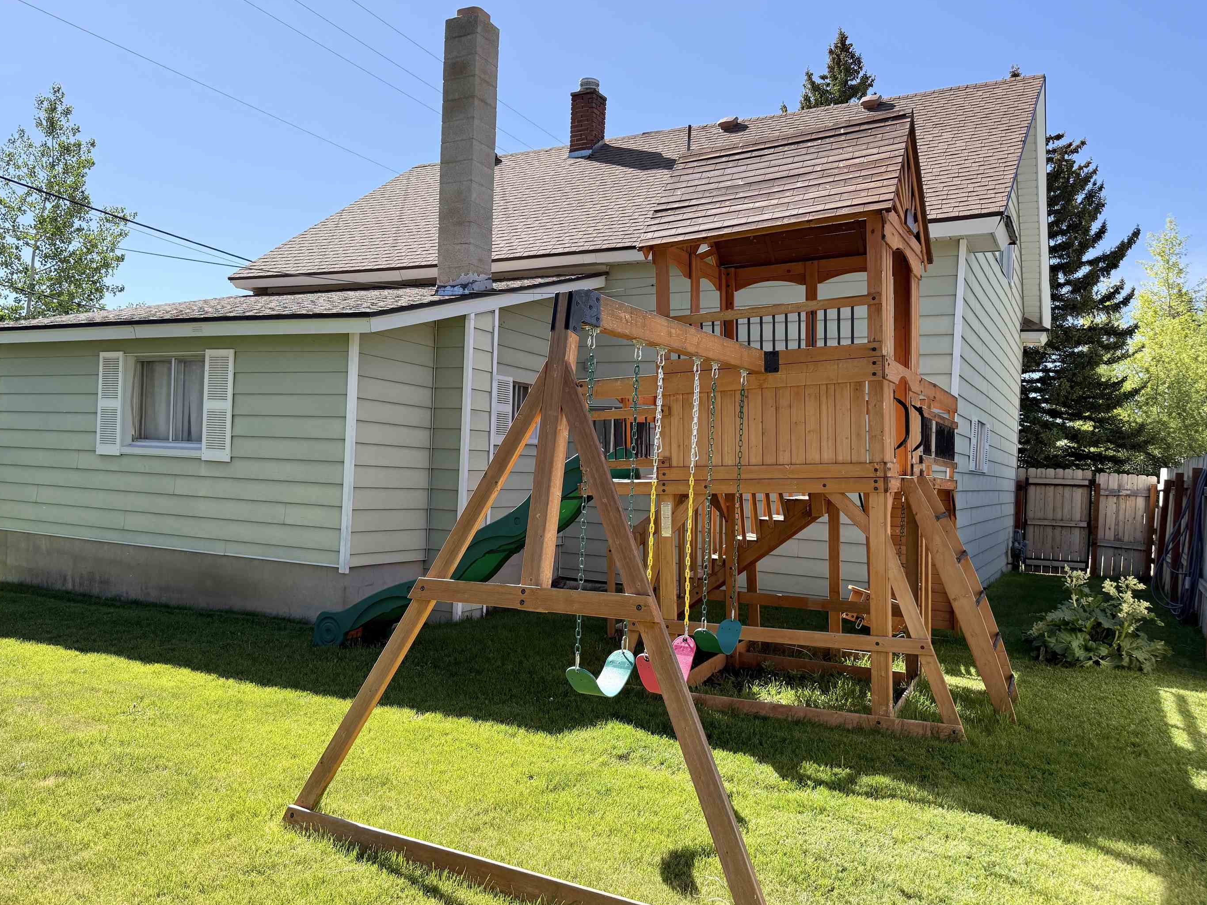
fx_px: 941
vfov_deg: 51.3
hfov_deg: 65.3
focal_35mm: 27
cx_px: 562
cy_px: 478
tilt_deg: -0.9
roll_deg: -2.4
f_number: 1.78
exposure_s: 1/3021
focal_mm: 6.76
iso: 100
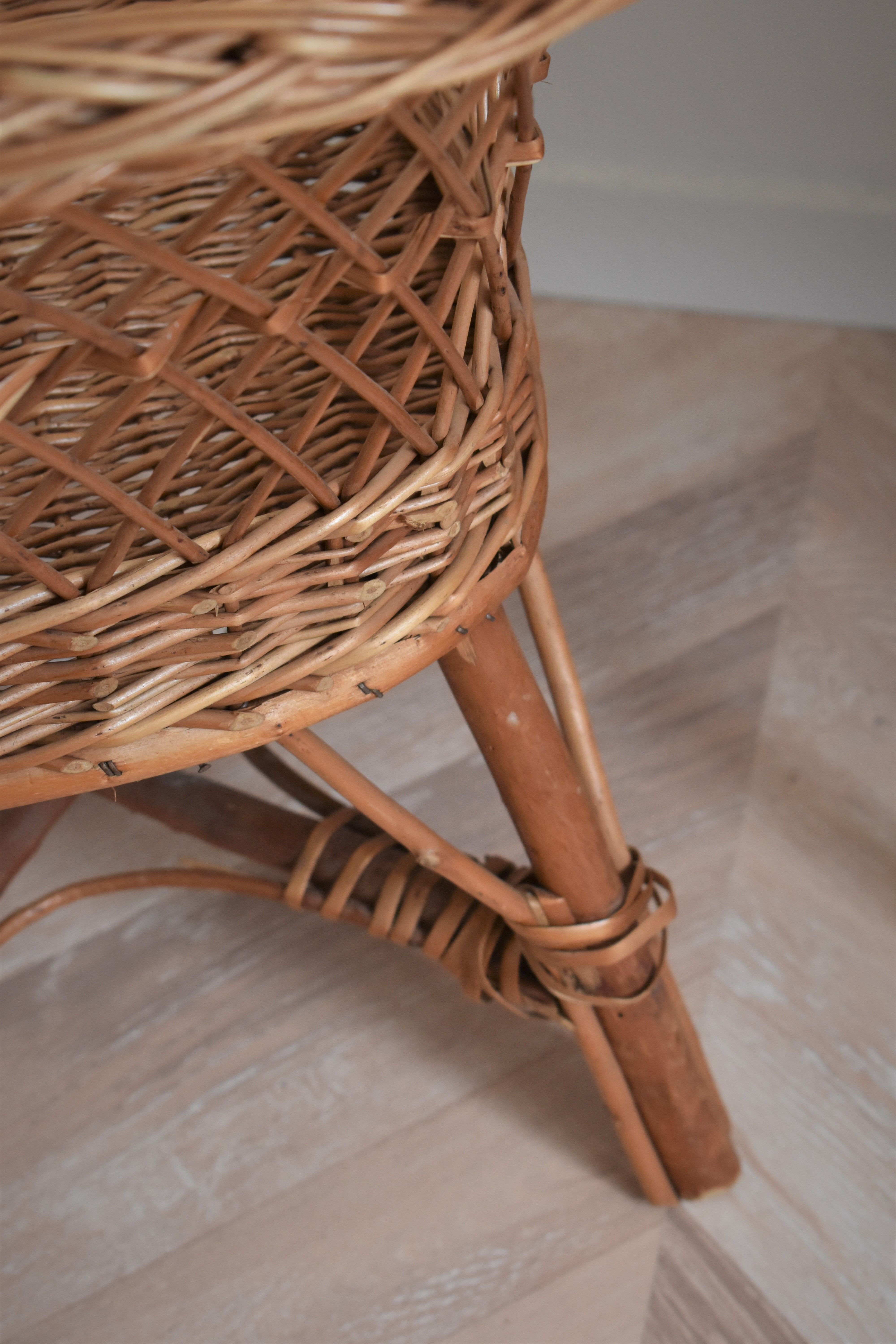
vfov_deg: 24.6
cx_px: 448
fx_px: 3080
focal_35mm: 82
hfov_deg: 16.6
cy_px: 672
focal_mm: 55
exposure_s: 1/100
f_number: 5.6
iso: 1000
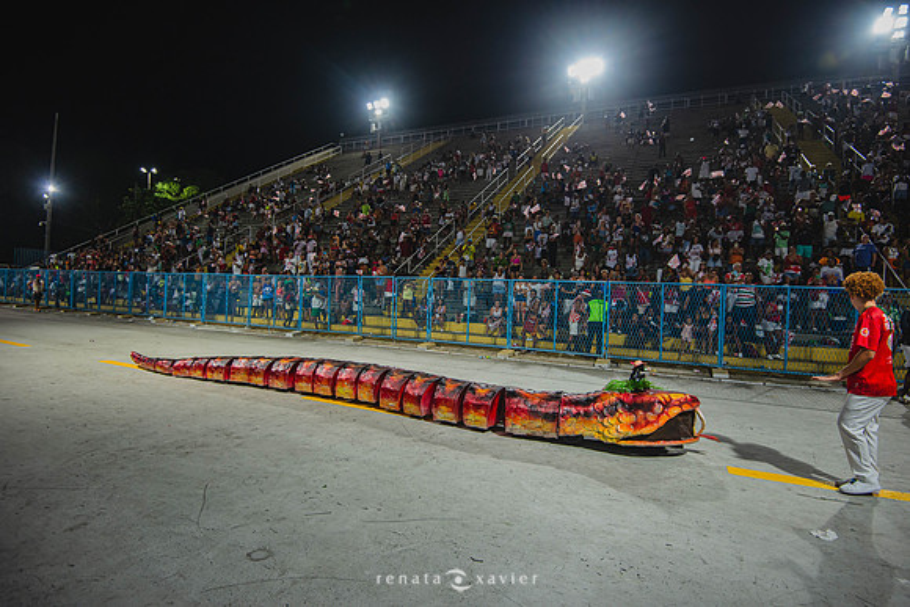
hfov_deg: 90.0
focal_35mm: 18
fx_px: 455
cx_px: 455
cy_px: 304
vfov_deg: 67.4
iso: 2000
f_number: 4
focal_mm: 18
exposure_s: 1/250
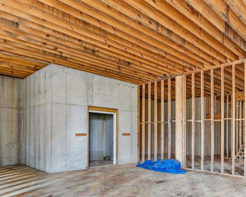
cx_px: 228
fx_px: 182
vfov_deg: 55.3
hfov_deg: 57.1
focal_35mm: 25
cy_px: 135
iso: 640
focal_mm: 14
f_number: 11
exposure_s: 1.3
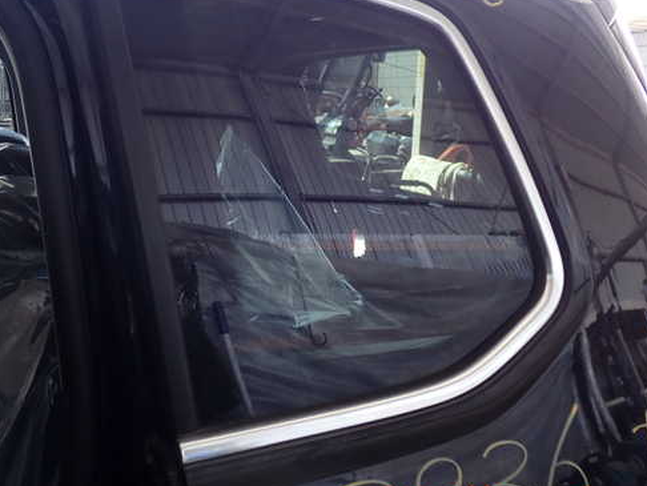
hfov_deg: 50.0
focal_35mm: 37
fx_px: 692
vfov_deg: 38.7
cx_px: 288
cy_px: 217
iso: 100
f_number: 2.3
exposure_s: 1/80
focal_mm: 5.4
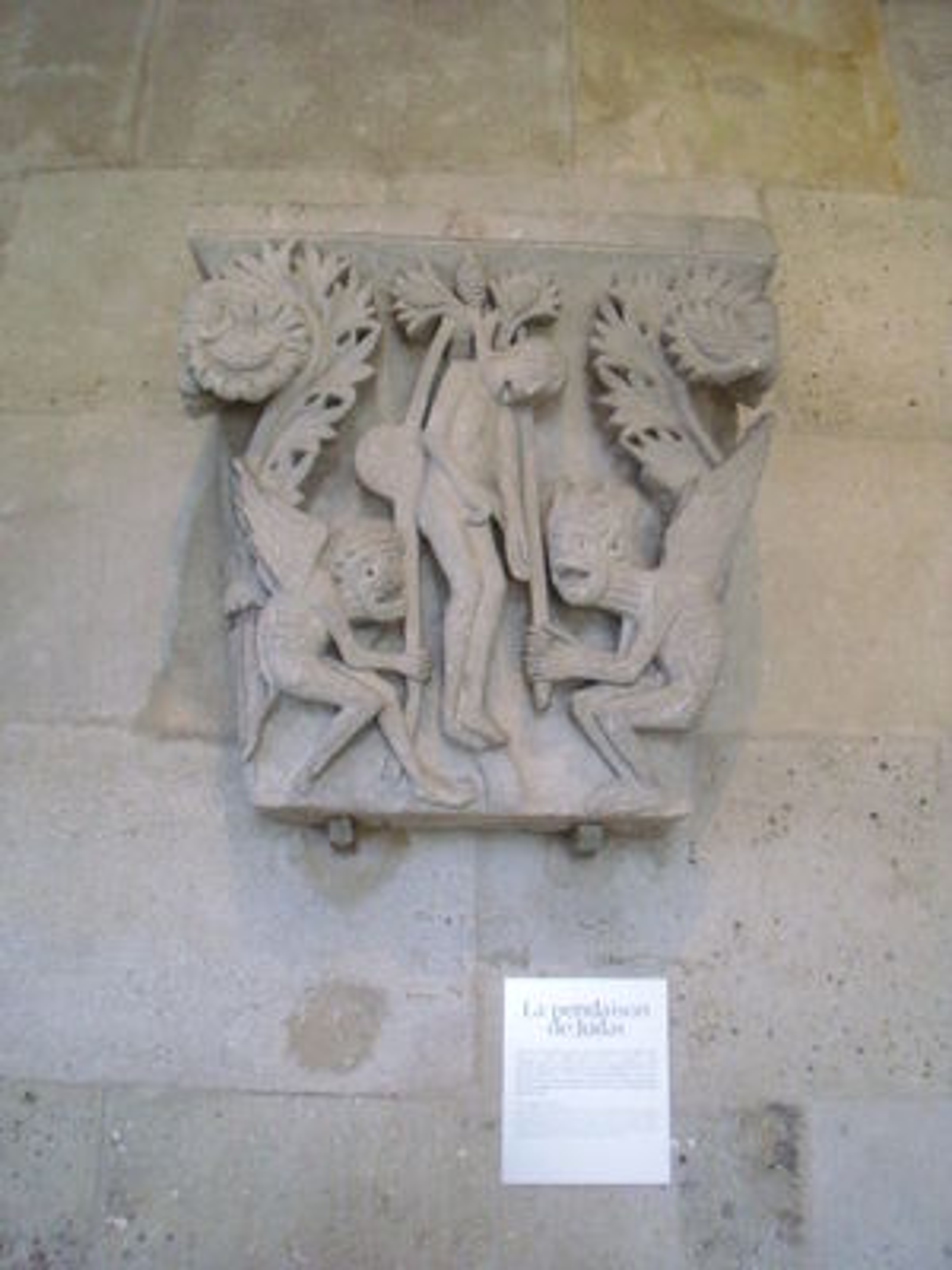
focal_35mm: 33
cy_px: 635
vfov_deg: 55.4
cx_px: 476
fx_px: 1210
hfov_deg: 42.9
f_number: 2.8
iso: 400
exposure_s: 1/50
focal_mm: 5.58
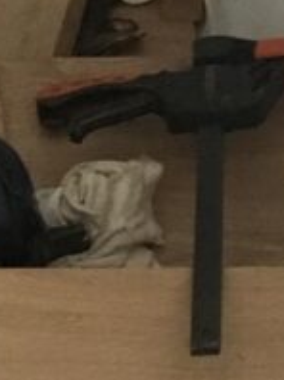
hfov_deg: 6.3
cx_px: -393
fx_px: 2467
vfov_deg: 8.8
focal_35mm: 225
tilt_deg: -57.3
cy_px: 240
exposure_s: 1/25
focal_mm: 4.15
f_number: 2.2
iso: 200
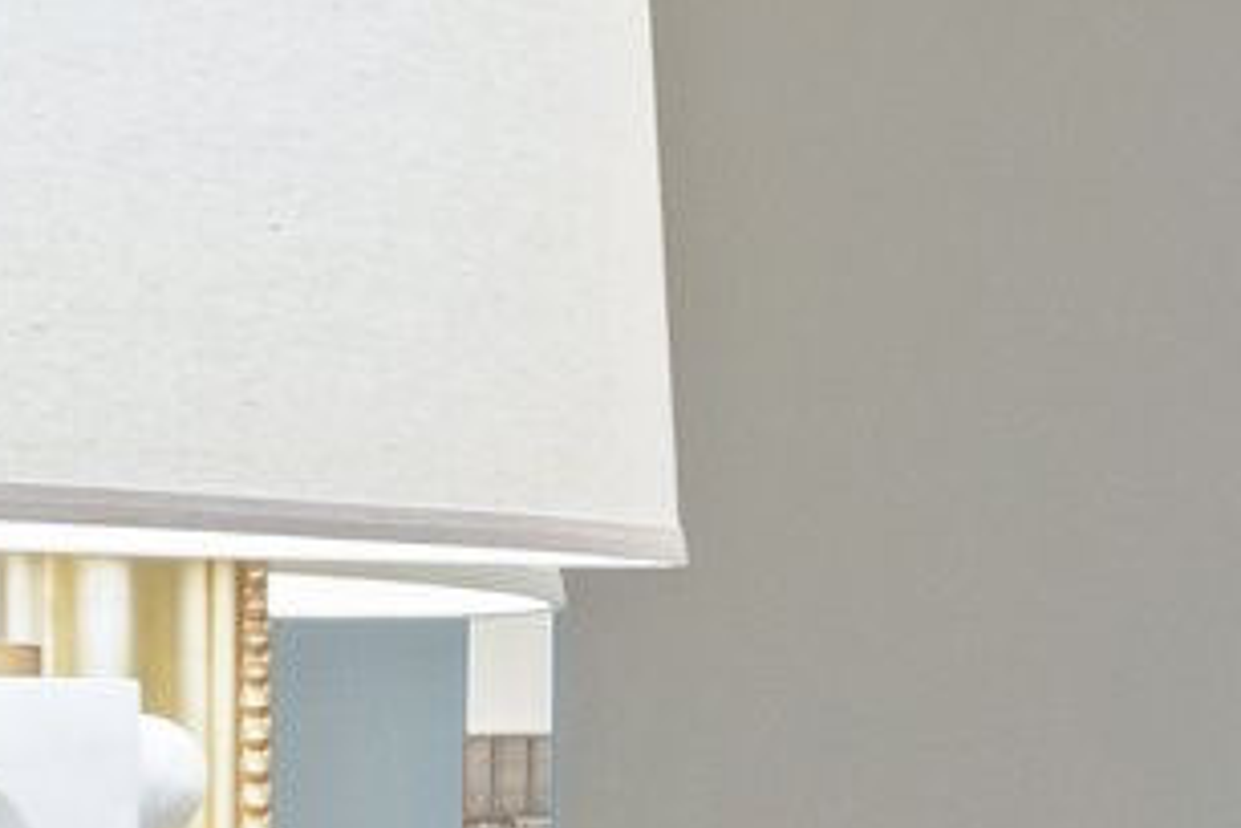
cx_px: 4096
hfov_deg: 7.4
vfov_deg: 5.8
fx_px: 8066
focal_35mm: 234
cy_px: 936
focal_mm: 35
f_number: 9
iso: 320
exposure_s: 1
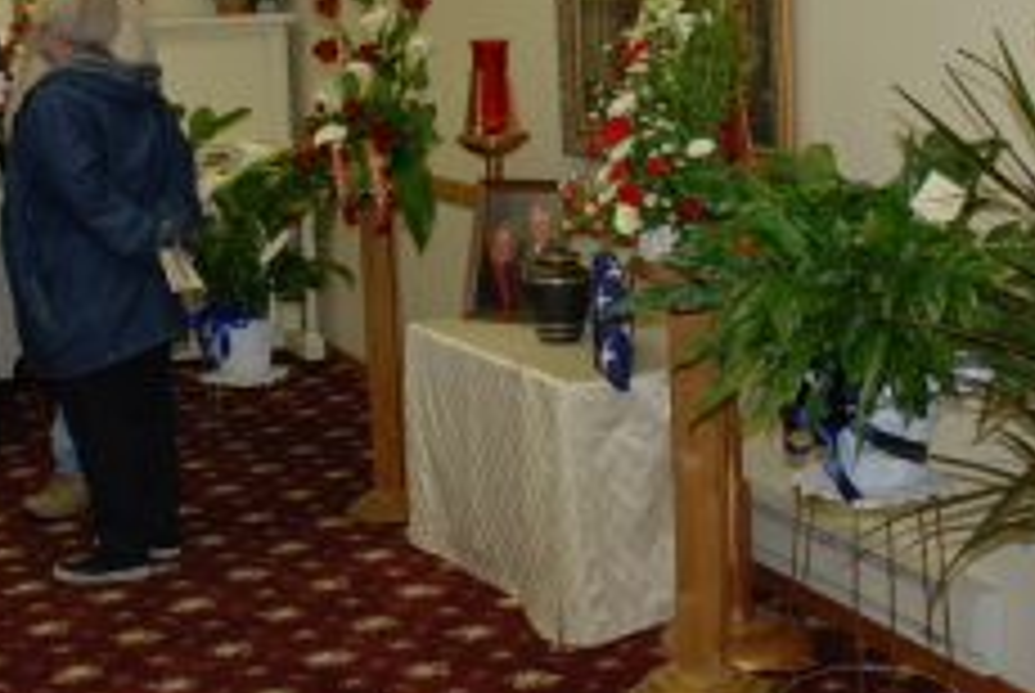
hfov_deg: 31.9
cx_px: 513
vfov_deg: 21.5
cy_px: 194
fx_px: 1814
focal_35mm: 63
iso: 200
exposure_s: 1/60
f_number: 3.8
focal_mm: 20
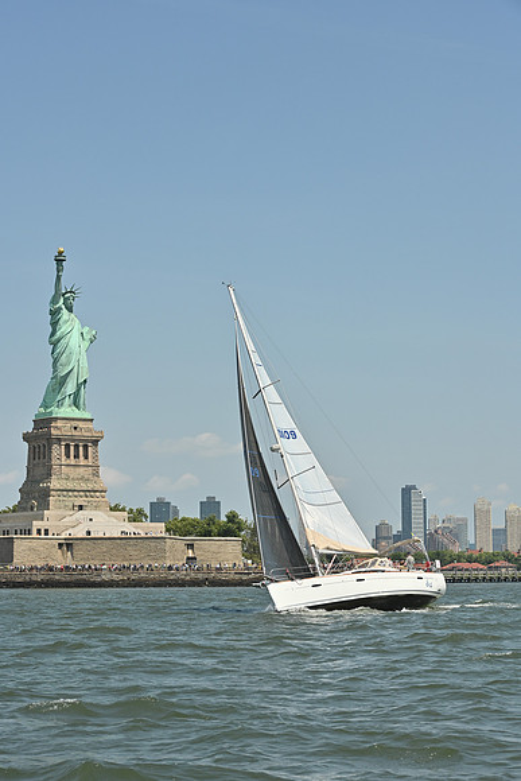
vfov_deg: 24.8
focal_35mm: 82
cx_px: 260
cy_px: 390
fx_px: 1779
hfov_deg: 16.7
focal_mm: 82
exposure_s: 1/1250
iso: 320
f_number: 9
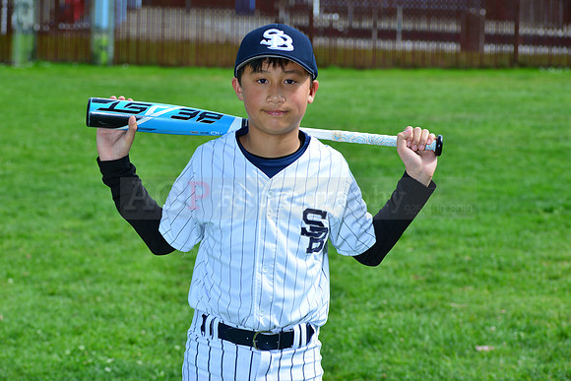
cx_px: 286
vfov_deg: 11.8
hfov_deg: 17.6
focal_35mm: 116
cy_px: 190
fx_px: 1840
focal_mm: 116
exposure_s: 1/200
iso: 160
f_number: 9
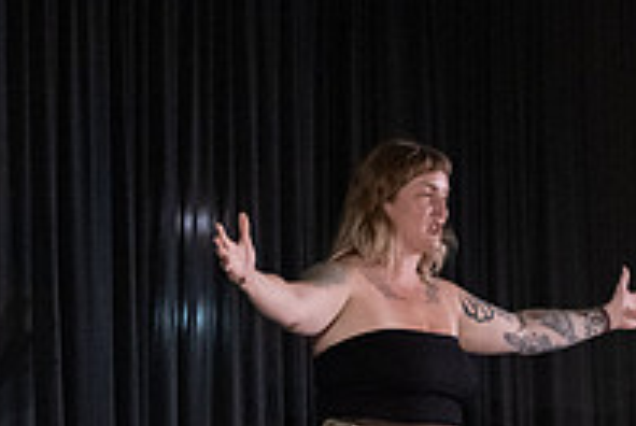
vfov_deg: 8.1
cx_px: 393
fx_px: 2972
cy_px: 449
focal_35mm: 168
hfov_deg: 12.2
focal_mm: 50
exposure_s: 1/400
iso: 6400
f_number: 4
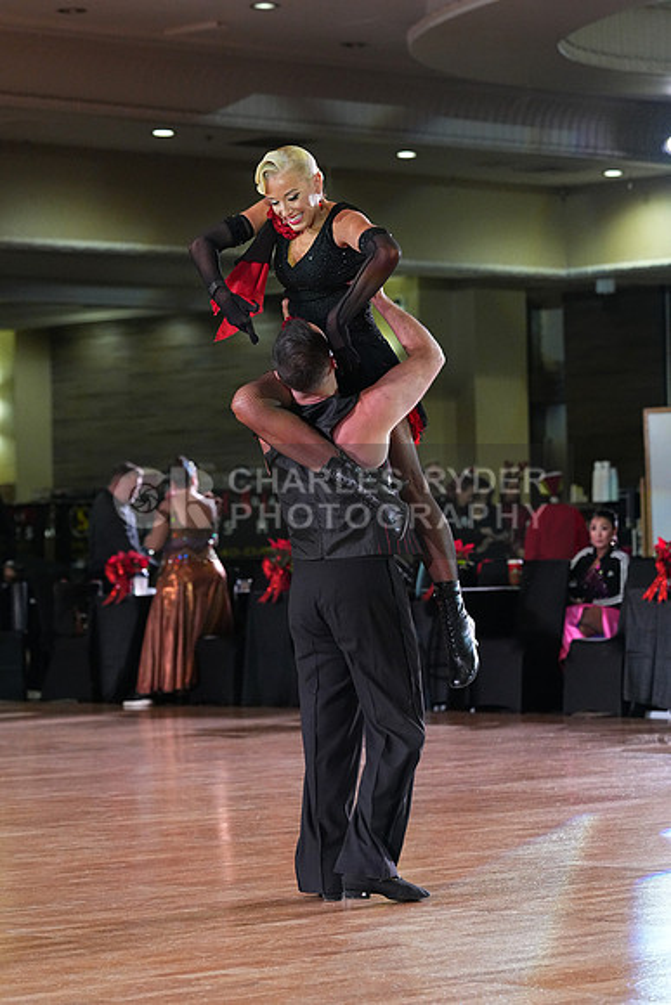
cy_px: 502
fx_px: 3353
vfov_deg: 17.1
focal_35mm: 120
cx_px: 336
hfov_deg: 11.4
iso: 6400
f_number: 5
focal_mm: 120
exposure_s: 1/400
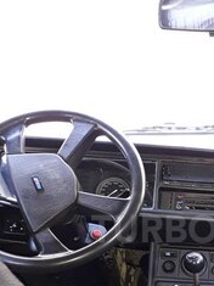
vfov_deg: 32.9
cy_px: 229
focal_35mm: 57
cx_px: 185
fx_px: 470
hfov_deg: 25.0
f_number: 1.9
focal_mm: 3.6
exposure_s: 1/50
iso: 200
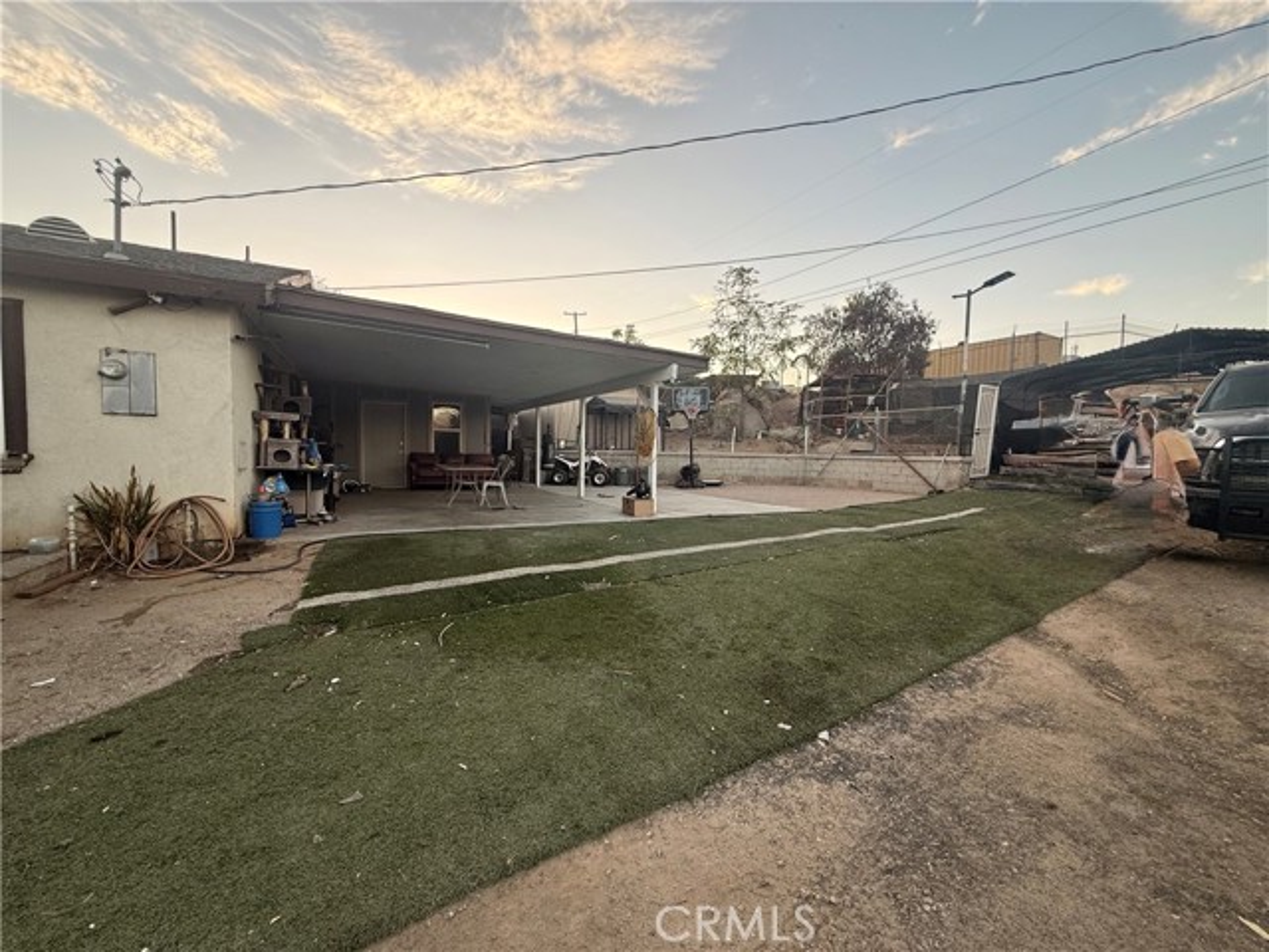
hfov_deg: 102.1
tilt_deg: -2.1
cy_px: 476
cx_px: 634
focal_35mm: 14
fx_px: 513
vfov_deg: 85.7
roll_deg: -0.8
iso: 64
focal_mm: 2.22
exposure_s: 1/129
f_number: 2.2
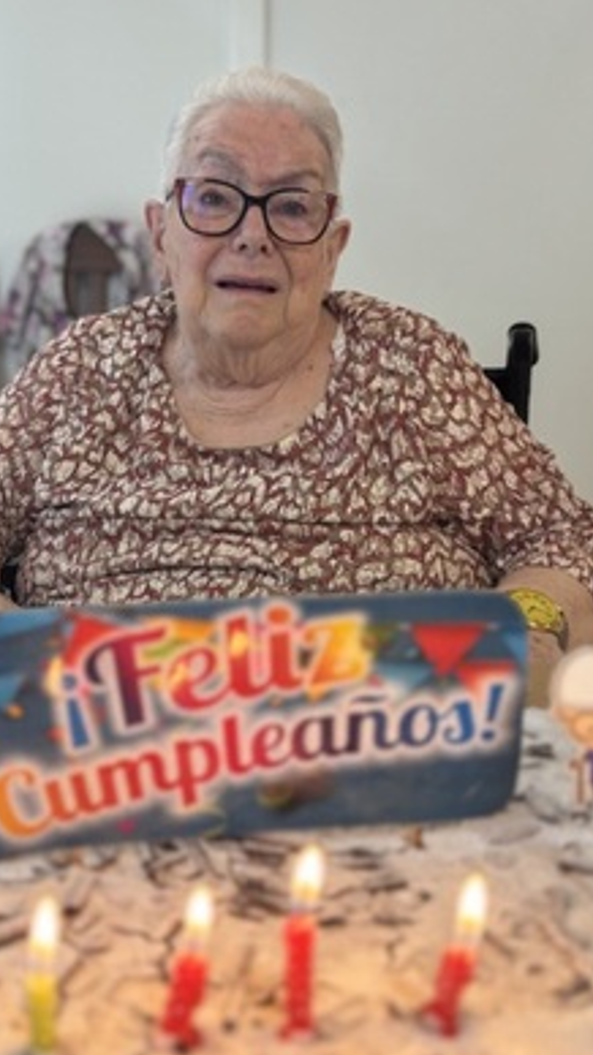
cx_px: 226
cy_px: 519
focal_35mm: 39
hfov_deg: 30.3
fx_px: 1091
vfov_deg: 51.6
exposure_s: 1/50
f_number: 1.6
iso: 100
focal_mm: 5.96
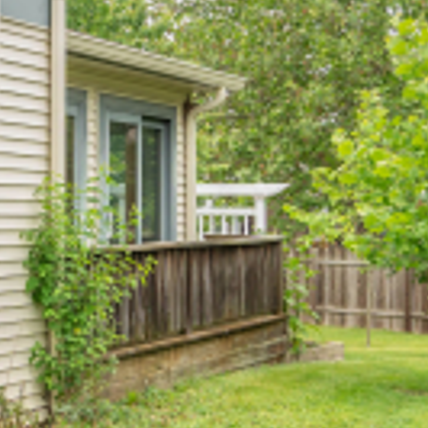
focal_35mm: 86
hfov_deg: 19.5
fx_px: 1203
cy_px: 167
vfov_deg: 20.1
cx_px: -14
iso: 50
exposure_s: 1/40
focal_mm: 18
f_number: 6.3
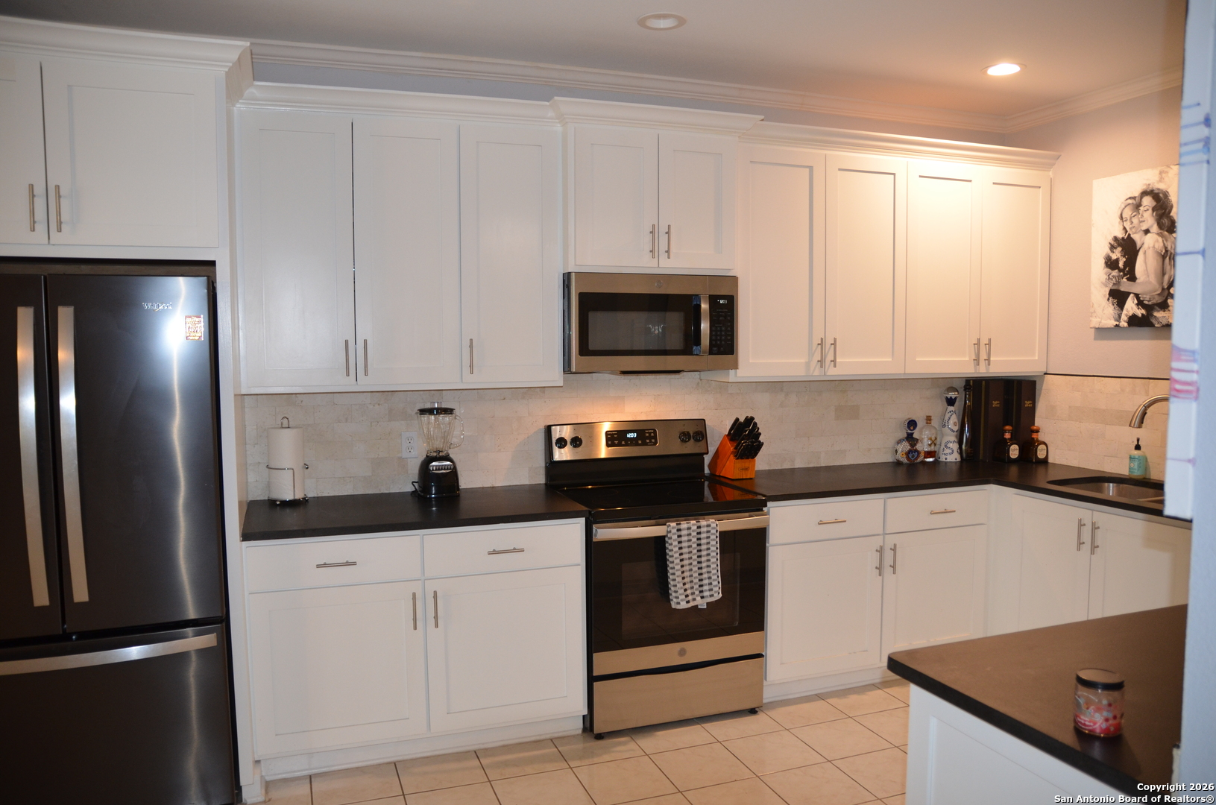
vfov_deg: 50.2
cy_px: 402
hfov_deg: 70.6
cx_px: 608
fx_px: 859
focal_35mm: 26
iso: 640
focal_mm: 17
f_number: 2.8
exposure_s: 1/60
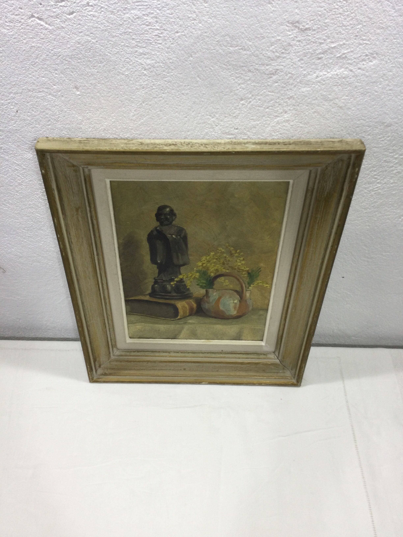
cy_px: 268
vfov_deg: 58.4
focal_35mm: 31
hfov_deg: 45.4
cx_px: 202
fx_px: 481
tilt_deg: -45.3
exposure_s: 1/50
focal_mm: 3.3
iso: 25
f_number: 2.4
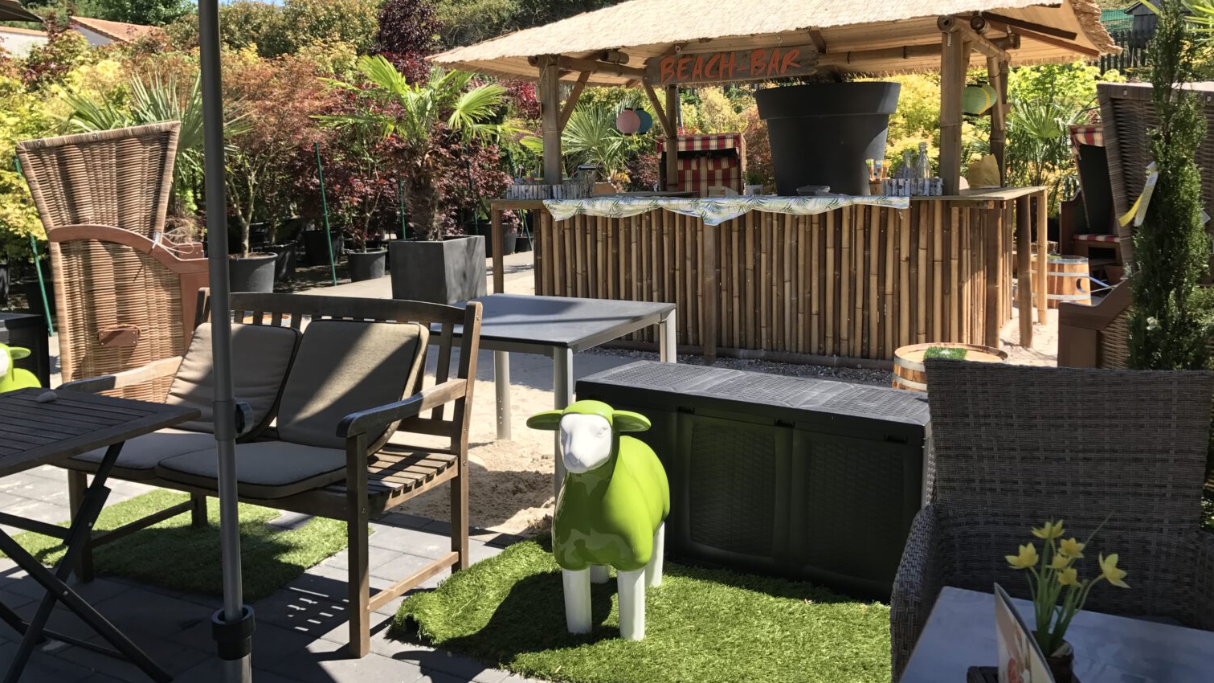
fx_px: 998
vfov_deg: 37.6
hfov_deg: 62.6
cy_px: 260
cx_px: 606
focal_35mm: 31
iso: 20
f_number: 1.8
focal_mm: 3.99
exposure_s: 1/863
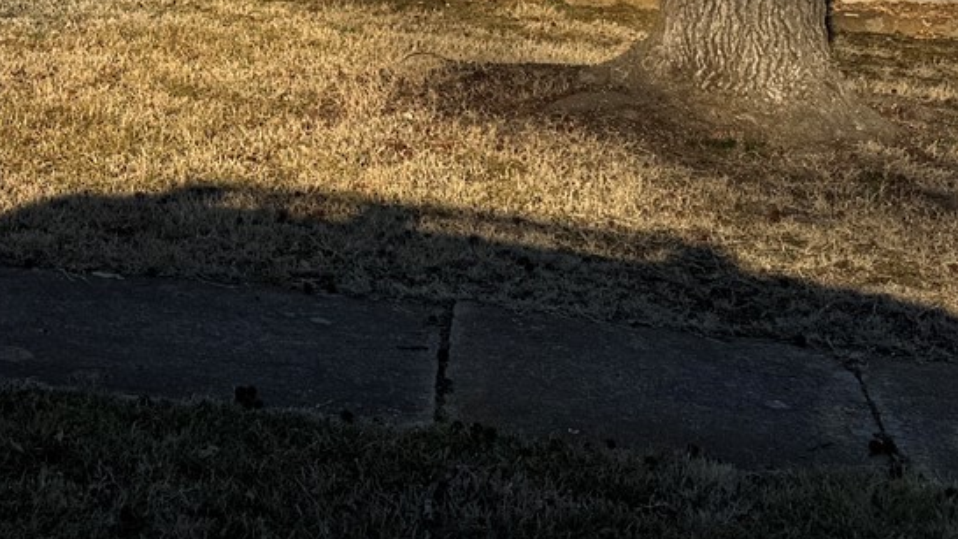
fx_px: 2337
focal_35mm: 92
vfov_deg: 11.7
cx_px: 65
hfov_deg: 22.5
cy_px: -550
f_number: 1.78
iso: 80
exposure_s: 1/3759
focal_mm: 6.76
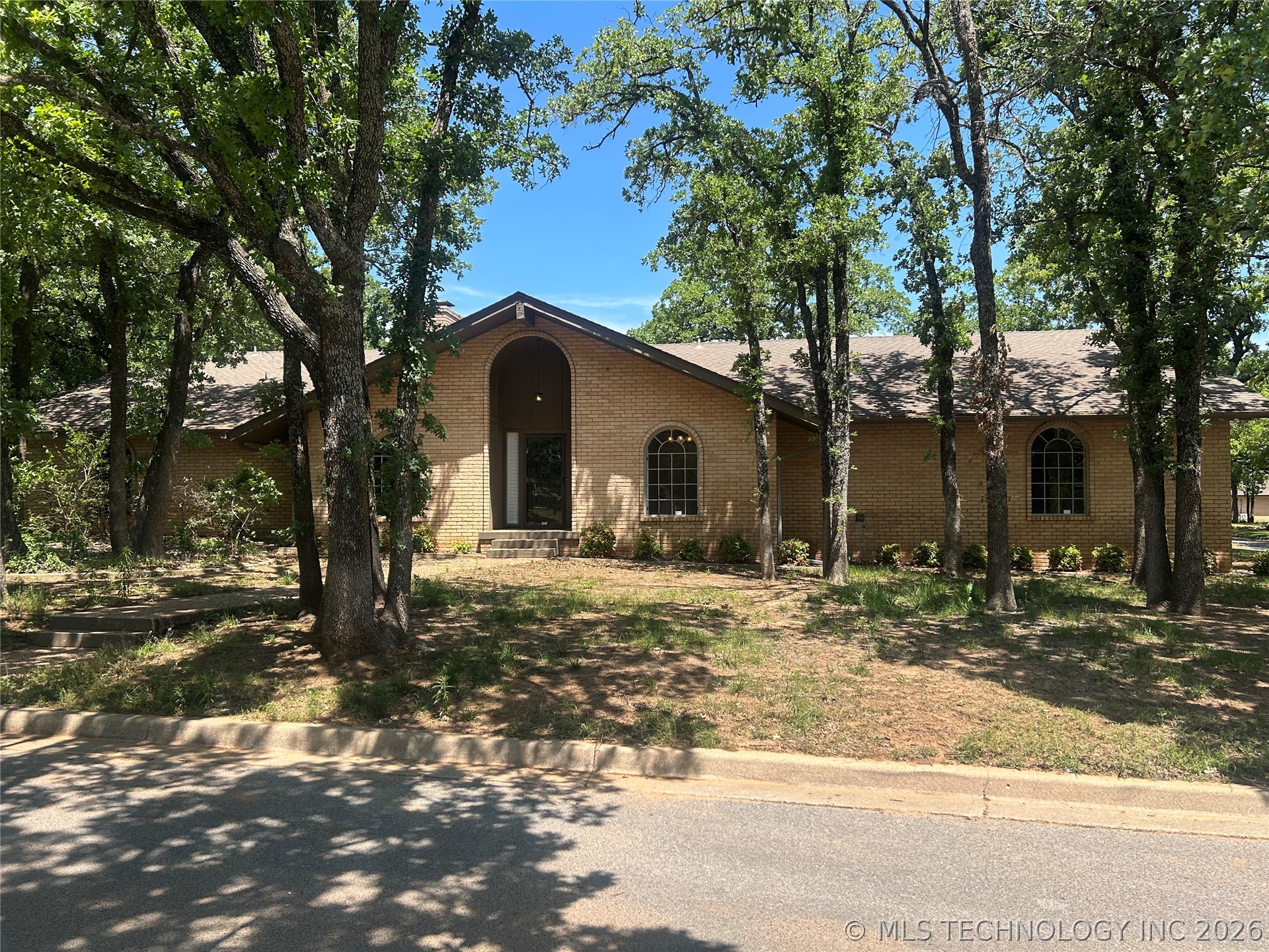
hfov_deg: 67.3
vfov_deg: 53.1
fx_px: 953
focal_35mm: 26
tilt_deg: +1.7
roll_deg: +0.2
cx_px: 634
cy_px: 476
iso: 50
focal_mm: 5.7
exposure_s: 1/1808
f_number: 1.5
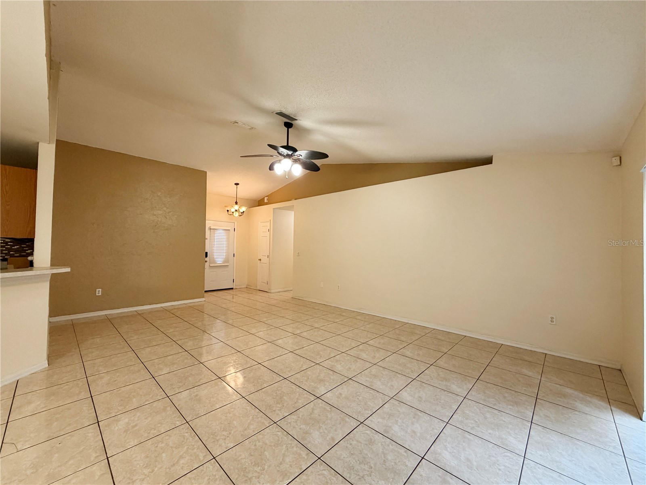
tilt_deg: +1.2
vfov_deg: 85.7
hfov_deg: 102.1
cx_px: 323
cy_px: 242
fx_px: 261
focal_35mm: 14
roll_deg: -0.4
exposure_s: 1/120
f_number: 2.2
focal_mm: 2.22
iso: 250
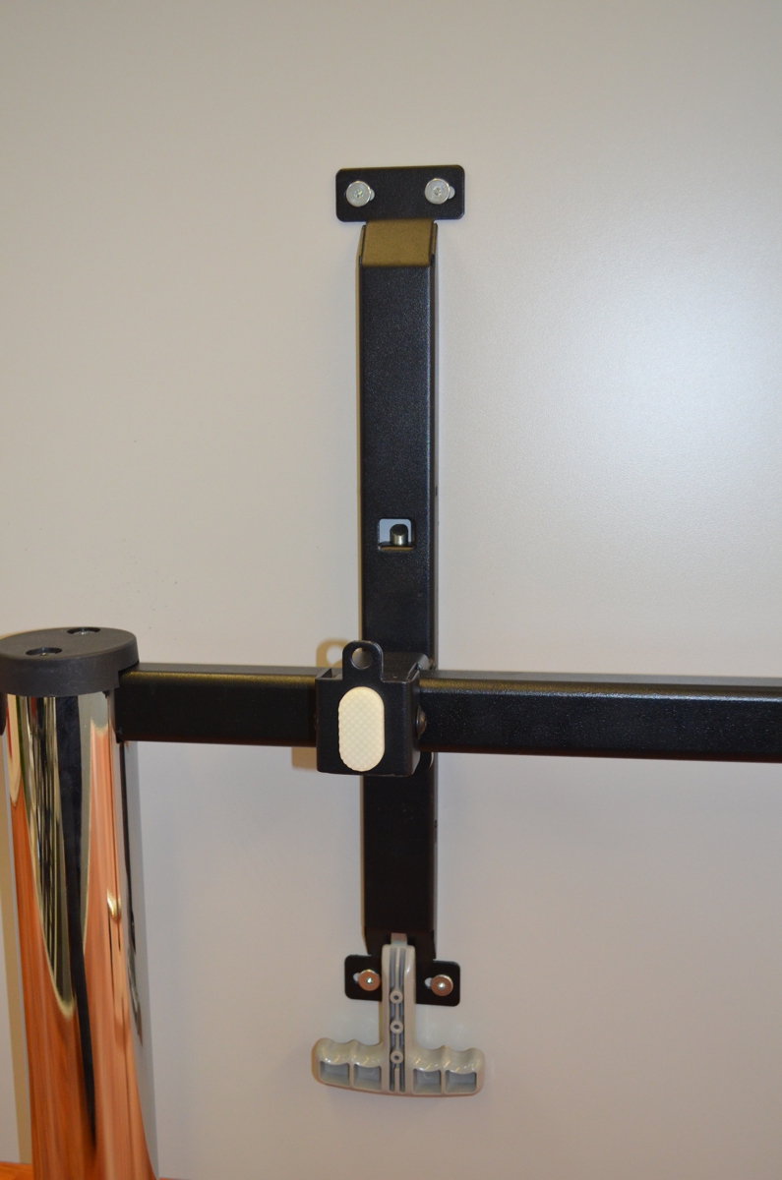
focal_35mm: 36
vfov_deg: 53.2
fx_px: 1178
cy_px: 590
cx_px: 391
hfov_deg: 36.7
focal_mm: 24
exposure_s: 1/60
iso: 1100
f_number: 4
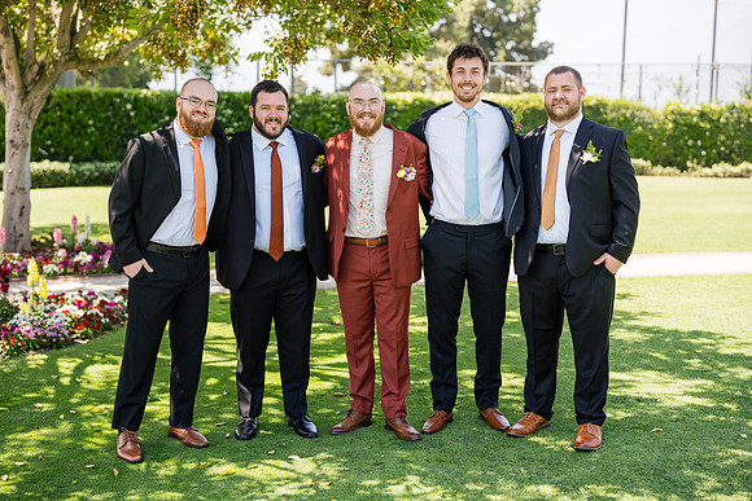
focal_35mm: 51
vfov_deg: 26.5
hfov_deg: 38.9
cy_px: 253
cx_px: 376
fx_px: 1064
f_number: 2
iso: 100
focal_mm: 50
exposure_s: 1/1000
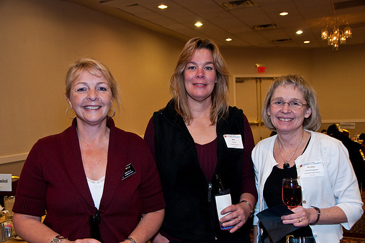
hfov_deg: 48.0
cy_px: 122
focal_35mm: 40
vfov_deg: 32.9
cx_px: 182
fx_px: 410
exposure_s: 1/30
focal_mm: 27
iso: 640
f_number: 6.3
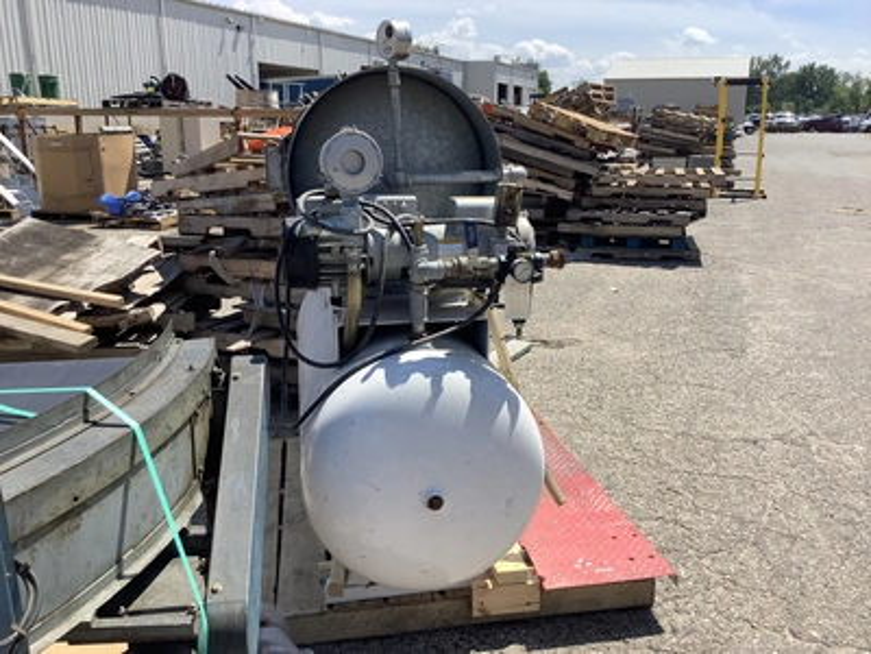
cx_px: 436
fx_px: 780
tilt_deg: -16.4
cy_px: 327
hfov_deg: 58.4
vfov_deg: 45.4
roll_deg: -0.4
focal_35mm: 31
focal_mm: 3.3
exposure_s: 1/1314
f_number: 2.4
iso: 25
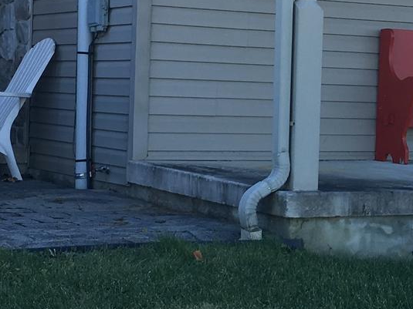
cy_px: 58
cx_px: 382
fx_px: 1324
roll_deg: -1.0
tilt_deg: +0.8
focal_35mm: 111
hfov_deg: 17.4
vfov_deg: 13.3
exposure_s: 1/281
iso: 25
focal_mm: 4.15
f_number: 2.2
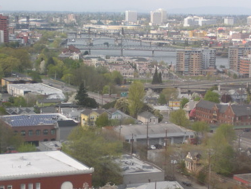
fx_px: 711
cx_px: 162
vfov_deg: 15.1
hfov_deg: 20.0
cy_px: 125
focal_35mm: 98
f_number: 3.5
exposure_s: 1/161
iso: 64
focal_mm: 6.3
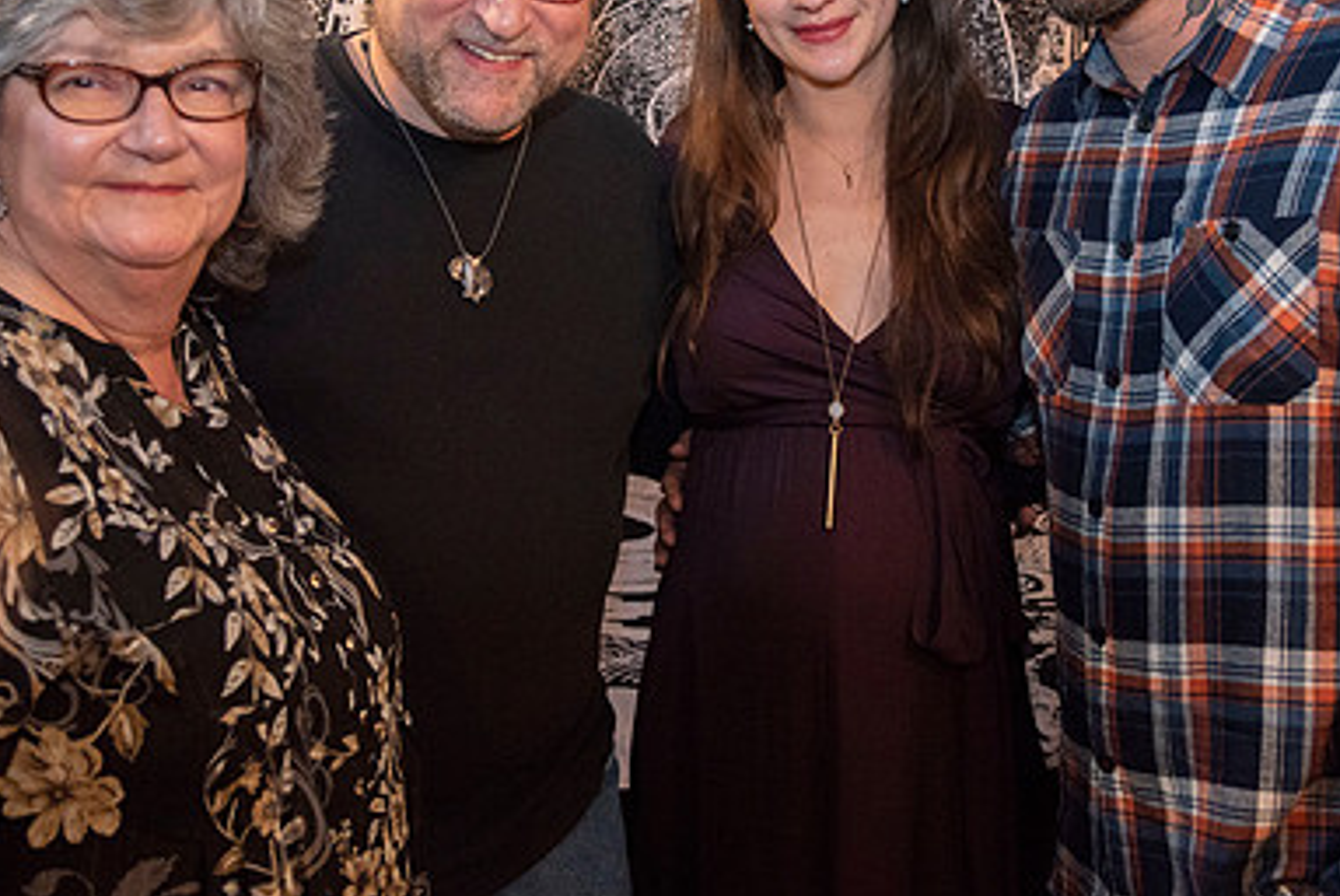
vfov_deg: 25.4
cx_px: 752
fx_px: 1974
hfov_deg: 37.4
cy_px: 289
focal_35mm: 53
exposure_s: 1/200
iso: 3200
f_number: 4
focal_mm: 35
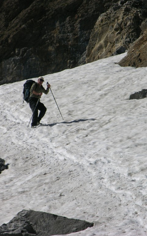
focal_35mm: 298
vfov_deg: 7.0
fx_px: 1911
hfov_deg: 4.4
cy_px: 118
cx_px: 83
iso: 50
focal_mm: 71.2
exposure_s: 1/500
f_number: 6.6
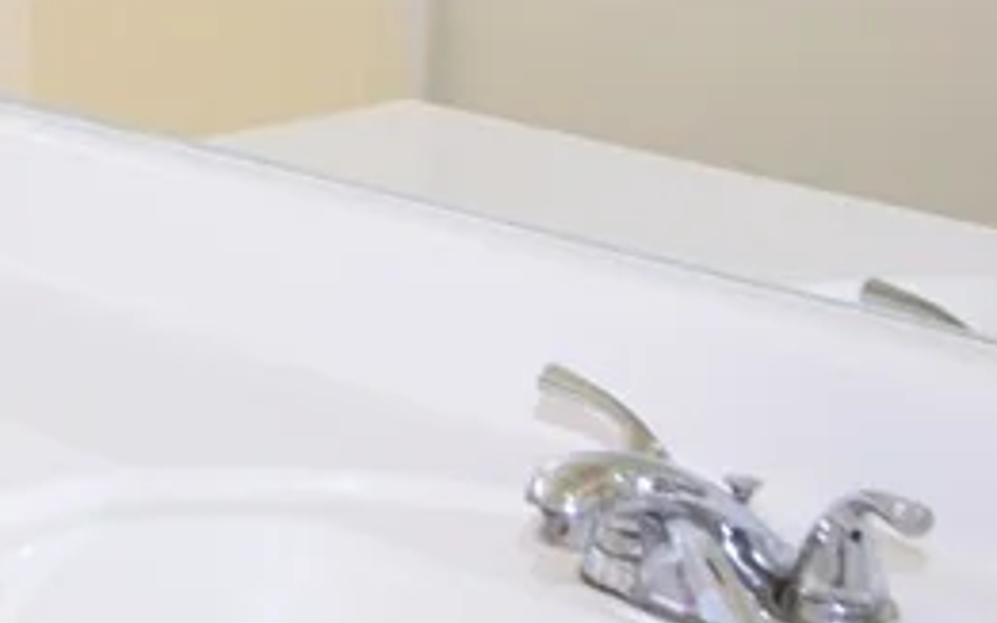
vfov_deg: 11.8
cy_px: -183
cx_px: -577
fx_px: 2934
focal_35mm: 108
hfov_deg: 17.1
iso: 400
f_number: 7.1
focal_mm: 18
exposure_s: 1/40
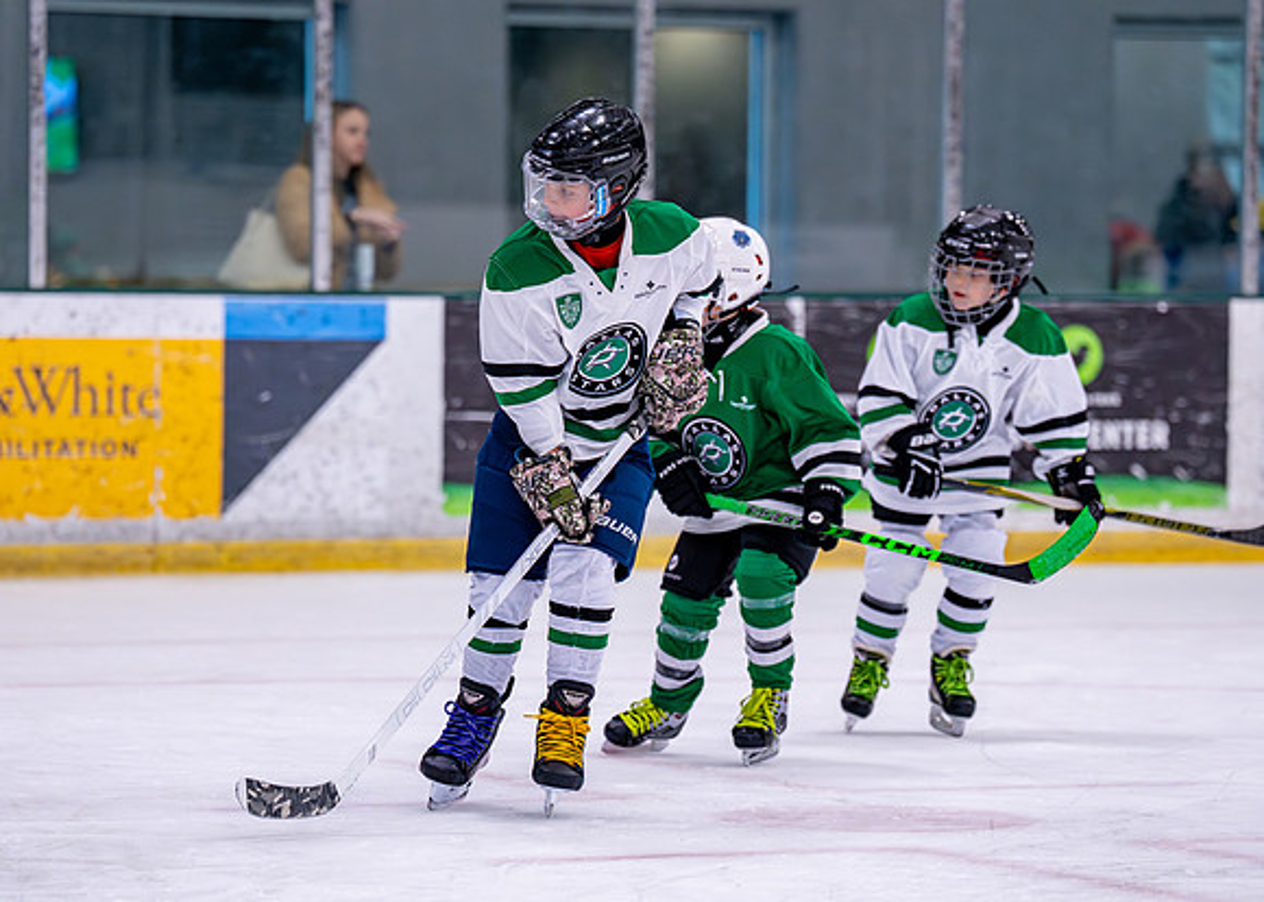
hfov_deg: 10.9
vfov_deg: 7.8
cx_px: 600
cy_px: 502
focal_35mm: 185
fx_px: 6648
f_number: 2.8
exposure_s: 1/1250
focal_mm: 140
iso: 2500
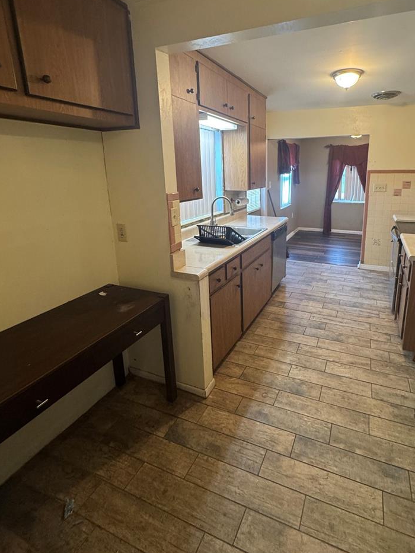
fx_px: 288
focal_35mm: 18
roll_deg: +0.4
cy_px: 234
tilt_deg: -12.4
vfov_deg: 87.1
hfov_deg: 70.6
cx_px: 255
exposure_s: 1/60
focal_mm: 2.22
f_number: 2.2
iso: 250
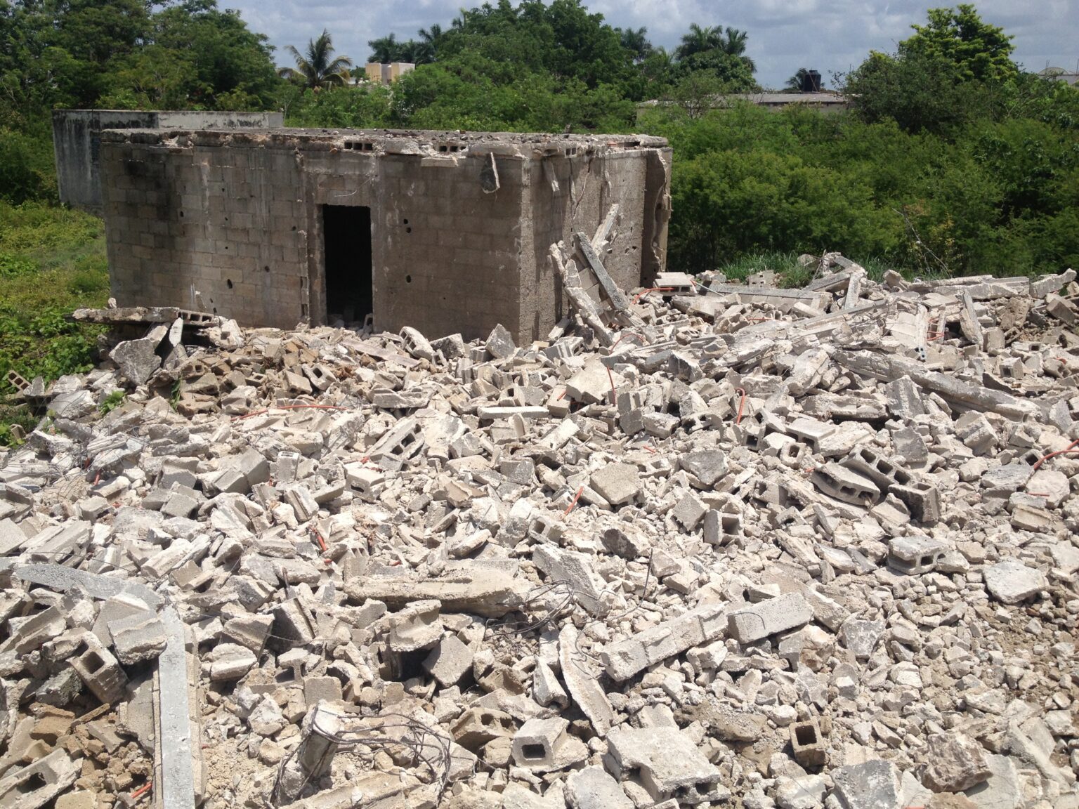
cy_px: 404
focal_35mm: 35
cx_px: 540
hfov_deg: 52.6
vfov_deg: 40.7
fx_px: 1091
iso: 50
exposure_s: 1/3247
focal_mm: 4.28
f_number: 2.4
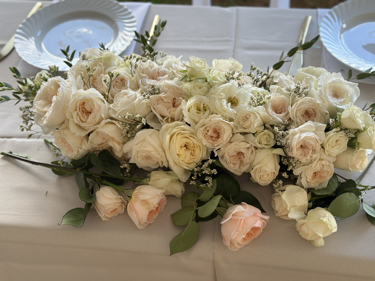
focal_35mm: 48
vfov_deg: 30.3
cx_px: 188
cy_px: 140
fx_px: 520
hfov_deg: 39.7
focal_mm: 6.86
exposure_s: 1/138
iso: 64
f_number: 1.78
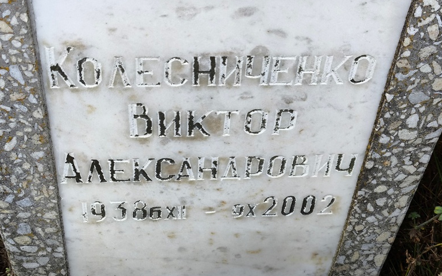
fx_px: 662
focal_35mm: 55
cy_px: 128
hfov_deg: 36.9
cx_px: 226
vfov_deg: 23.5
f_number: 1.7
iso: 50
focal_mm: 4.71
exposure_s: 1/126
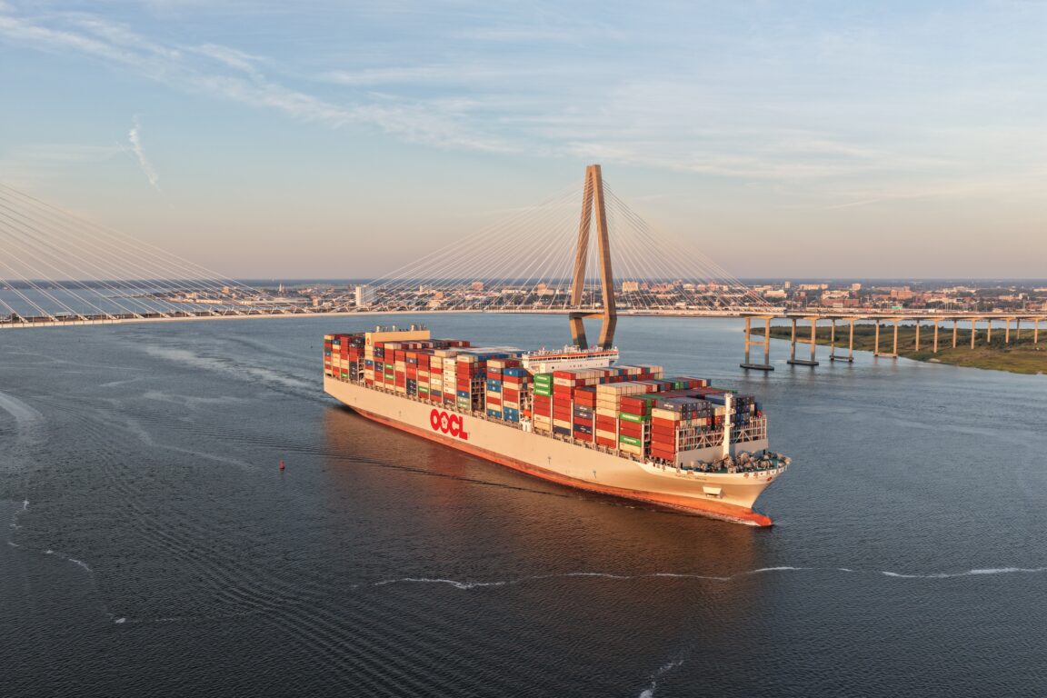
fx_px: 814
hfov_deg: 65.5
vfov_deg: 46.4
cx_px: 524
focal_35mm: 28
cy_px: 349
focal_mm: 14.45
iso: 125
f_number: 2.8
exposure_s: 1/320
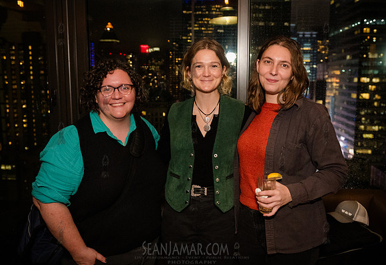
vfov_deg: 38.6
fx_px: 378
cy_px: 125
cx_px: 205
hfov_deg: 54.1
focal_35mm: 35
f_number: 3.5
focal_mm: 31
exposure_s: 1/320
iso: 12800
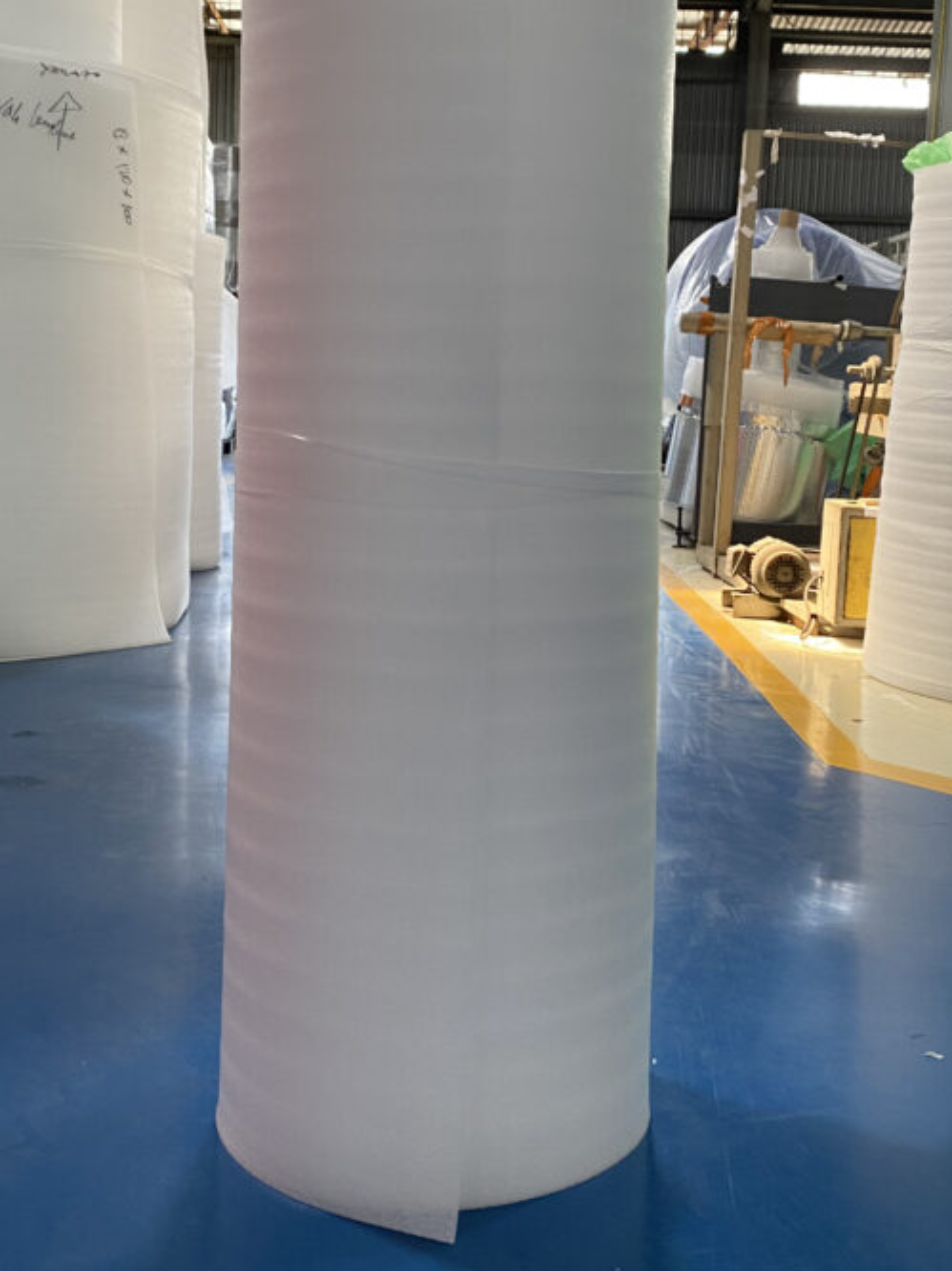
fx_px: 1468
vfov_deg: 46.5
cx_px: 473
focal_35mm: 40
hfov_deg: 35.9
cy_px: 502
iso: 125
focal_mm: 4.25
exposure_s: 1/64
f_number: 1.8
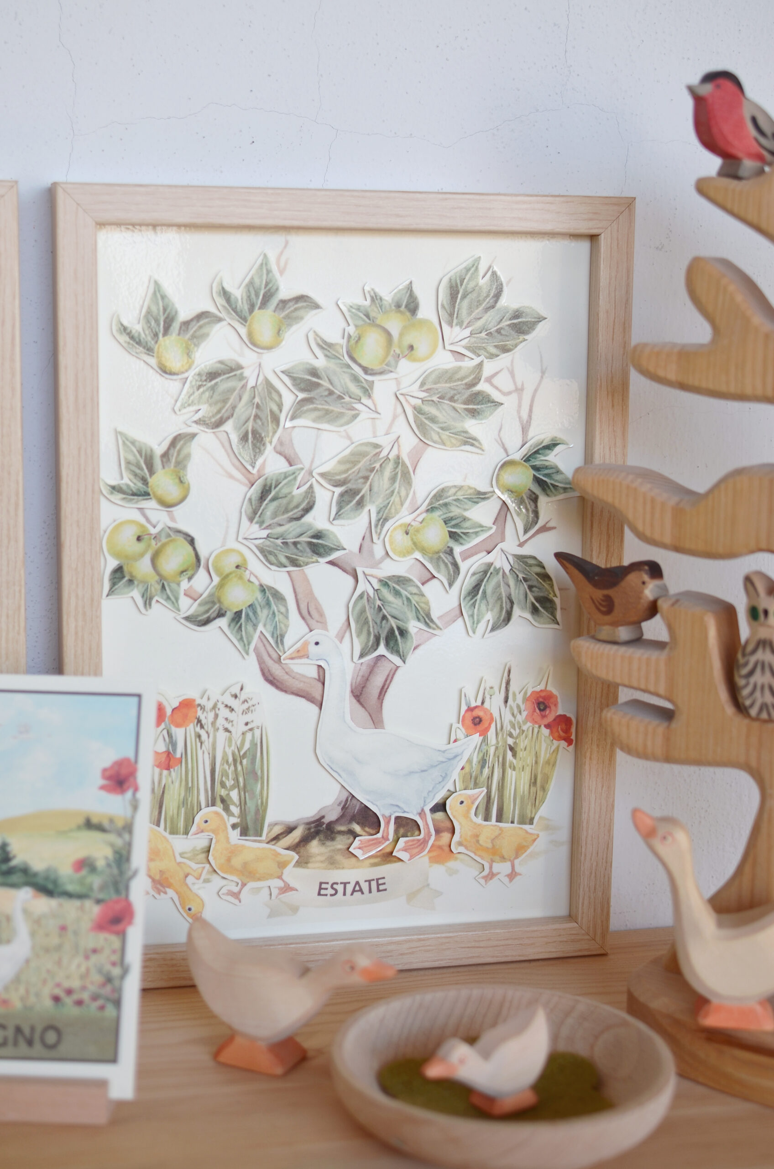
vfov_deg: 37.9
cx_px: 387
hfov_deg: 25.6
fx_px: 1700
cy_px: 584
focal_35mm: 52
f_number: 1.8
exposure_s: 1/100
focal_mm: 35
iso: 125
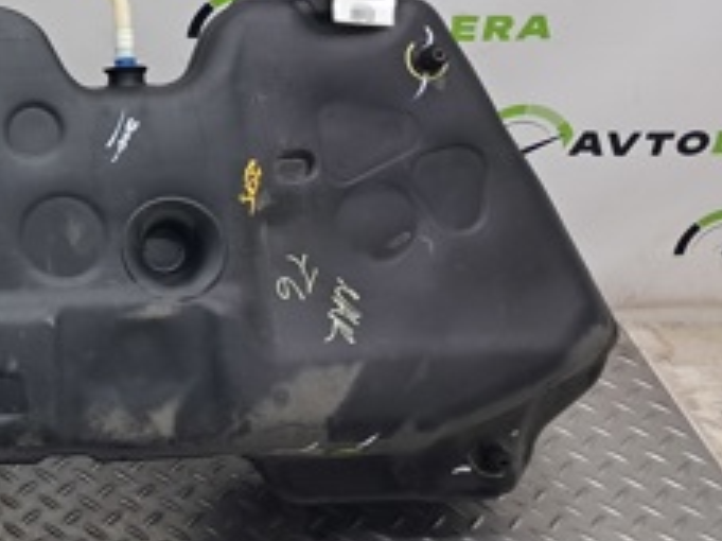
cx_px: -191
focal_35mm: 76
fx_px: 1584
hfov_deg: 23.1
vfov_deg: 19.2
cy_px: 116
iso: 80
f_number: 1.8
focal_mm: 4
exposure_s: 1/50
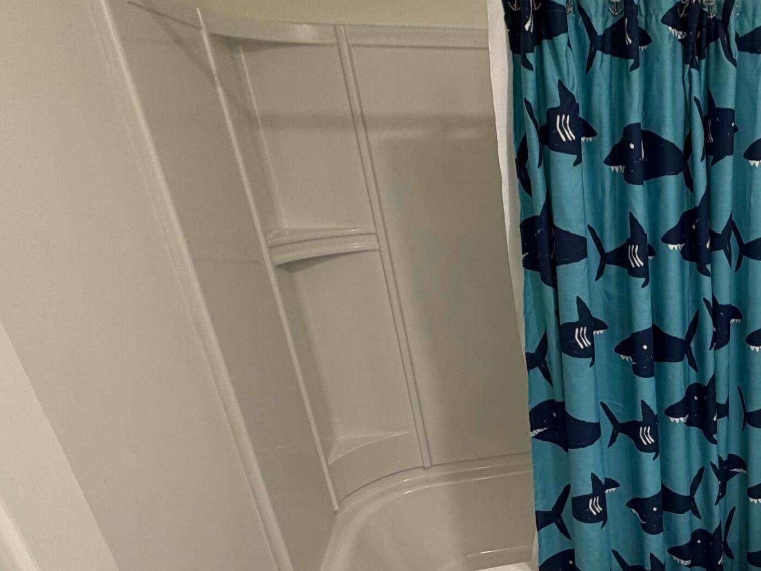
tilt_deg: -25.4
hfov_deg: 52.5
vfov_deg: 45.1
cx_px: 690
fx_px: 660
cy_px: 433
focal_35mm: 30
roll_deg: +1.1
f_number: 2.2
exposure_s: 1/60
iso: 200
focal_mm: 2.22
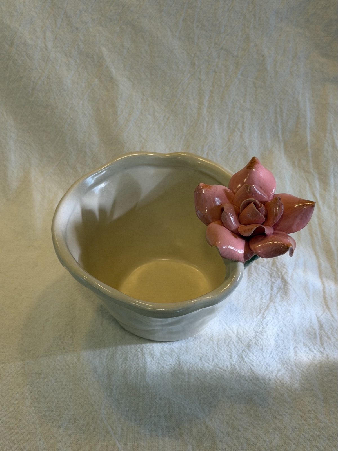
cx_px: 169
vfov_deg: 39.7
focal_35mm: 48
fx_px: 625
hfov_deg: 30.3
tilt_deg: -45.0
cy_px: 226
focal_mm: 6.76
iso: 80
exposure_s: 1/121
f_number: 1.78
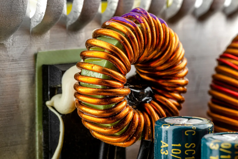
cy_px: 80
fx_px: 661
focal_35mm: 100
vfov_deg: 13.7
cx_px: 119
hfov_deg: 20.4
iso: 50
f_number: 32
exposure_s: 1.3
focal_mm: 100
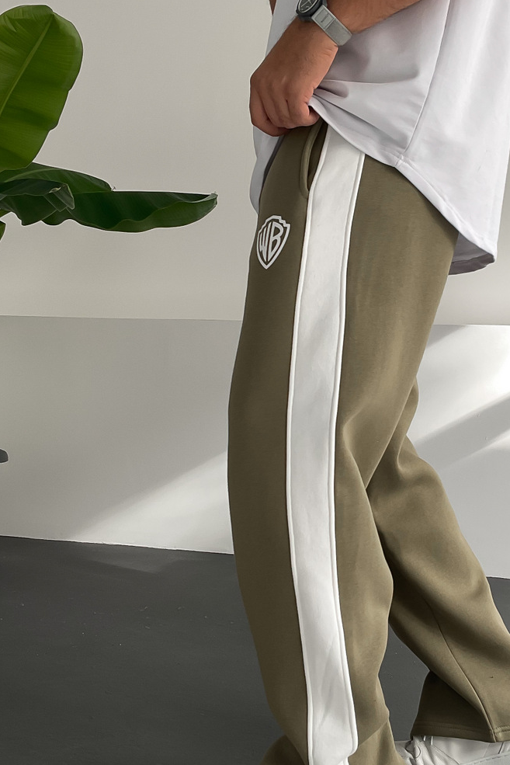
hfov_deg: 27.4
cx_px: 331
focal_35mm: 49
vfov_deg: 40.3
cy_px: 399
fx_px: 1041
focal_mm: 3
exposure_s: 1/120
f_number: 1.8
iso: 25
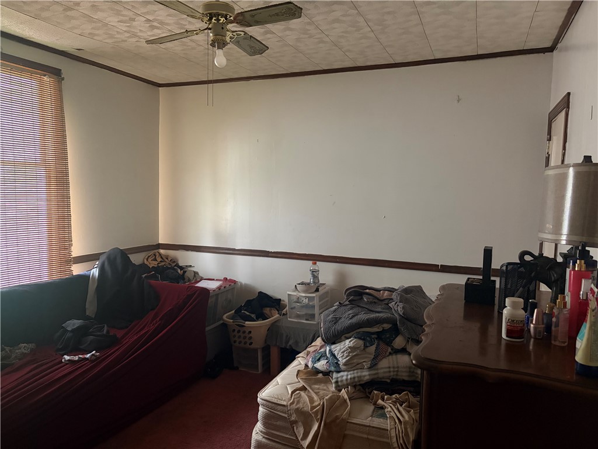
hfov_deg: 67.3
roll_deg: -0.5
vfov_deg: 53.1
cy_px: 224
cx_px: 299
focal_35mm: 26
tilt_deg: -2.8
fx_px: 449
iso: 500
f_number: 1.6
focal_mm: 5.96
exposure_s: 1/30
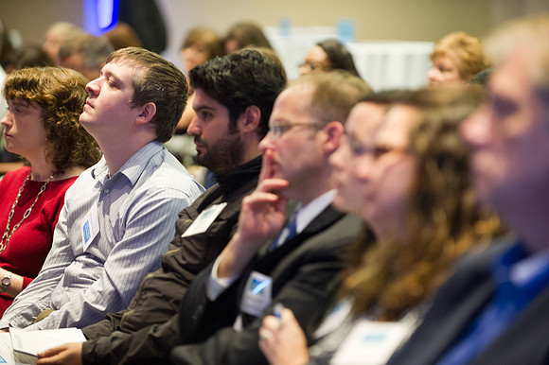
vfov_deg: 8.8
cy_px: 182
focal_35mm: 155
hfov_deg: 13.3
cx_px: 274
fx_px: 2362
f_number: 2.8
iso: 2500
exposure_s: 1/50
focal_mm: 155
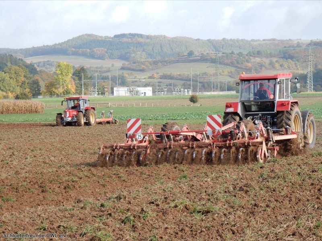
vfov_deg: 10.7
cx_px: 161
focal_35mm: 139
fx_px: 1293
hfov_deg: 14.2
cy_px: 120
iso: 180
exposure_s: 1/250
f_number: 6
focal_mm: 24.7
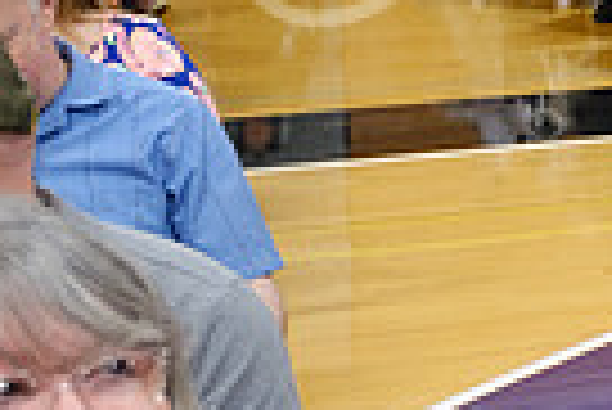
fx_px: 2246
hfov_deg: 13.0
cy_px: -43
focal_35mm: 132
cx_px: 1296
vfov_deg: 10.3
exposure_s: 1/125
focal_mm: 20.6
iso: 1600
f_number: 2.8
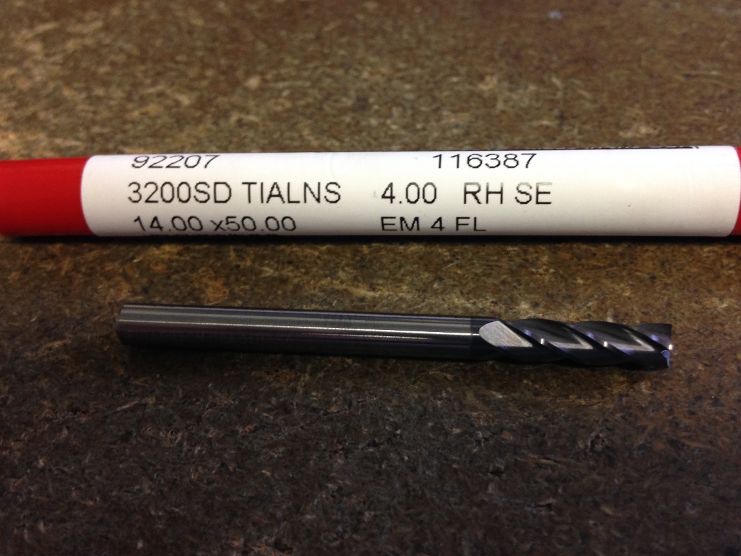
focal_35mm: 38
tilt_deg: -49.3
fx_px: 813
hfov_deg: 48.9
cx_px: 413
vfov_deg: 37.7
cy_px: 270
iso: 125
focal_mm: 4.12
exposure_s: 1/20
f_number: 2.4
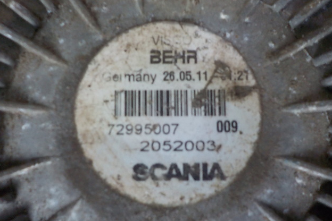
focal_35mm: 32
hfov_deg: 58.7
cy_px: 124
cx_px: 165
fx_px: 295
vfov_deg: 41.0
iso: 220
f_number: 3.3
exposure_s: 1/30
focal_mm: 4.1
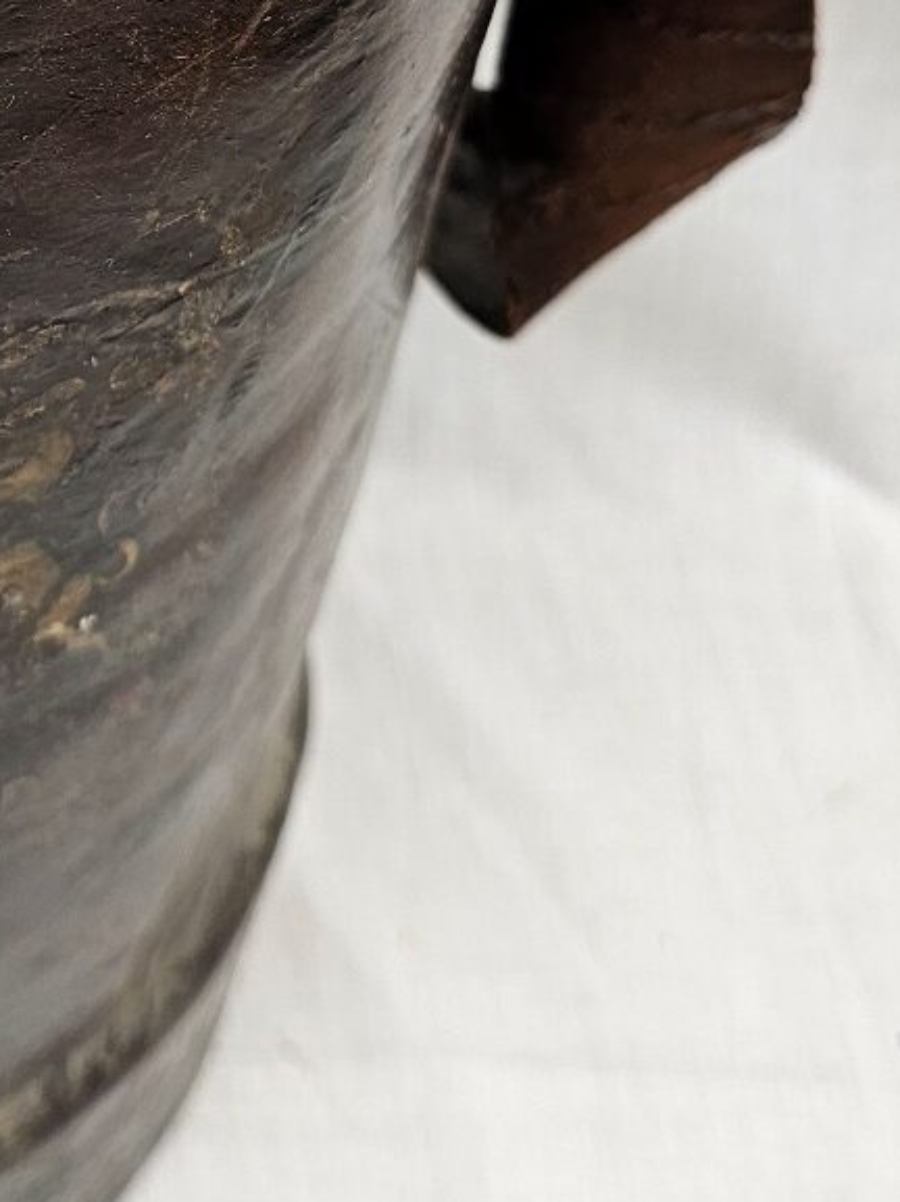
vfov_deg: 24.7
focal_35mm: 75
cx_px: -204
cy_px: -15
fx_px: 2603
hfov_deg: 18.5
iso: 50
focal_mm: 6.3
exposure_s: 1/100
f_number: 1.7
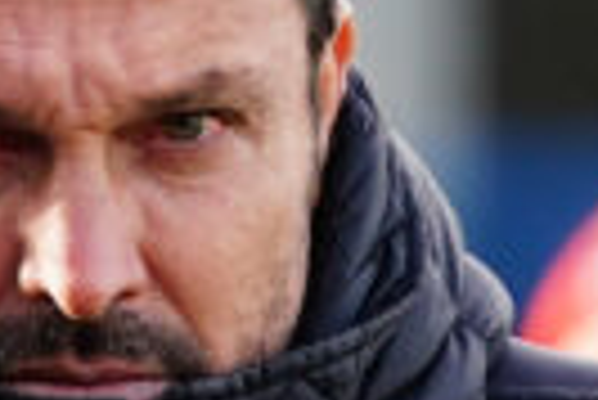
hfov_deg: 0.6
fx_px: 53828
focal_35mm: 3237
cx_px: -486
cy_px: 987
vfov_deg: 0.4
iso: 1250
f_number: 4
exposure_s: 1/1000
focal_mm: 420
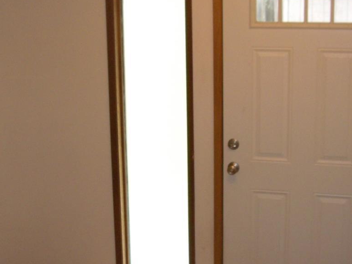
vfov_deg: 19.9
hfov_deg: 26.3
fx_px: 753
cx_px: 152
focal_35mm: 74
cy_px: 164
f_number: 2.8
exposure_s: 1/60
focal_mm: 7.9
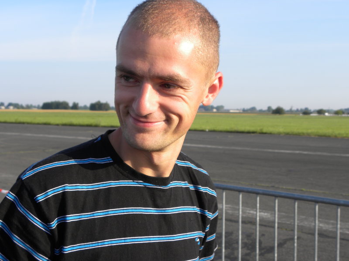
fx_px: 524
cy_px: 130
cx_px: 174
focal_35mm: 52
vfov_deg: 28.0
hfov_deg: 36.8
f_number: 4
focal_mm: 9.2
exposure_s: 1/328
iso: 64
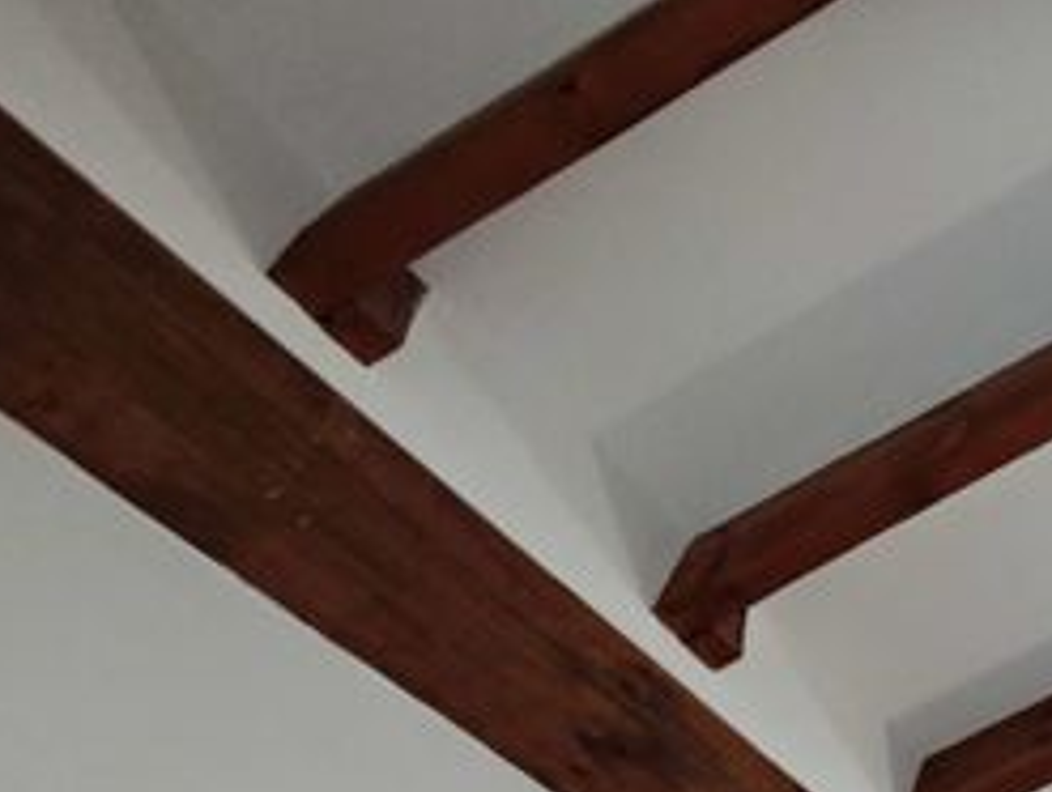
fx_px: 1217
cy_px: 1116
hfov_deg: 32.8
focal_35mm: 40
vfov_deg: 27.6
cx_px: 1412
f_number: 2.2
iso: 800
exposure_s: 1/33.3
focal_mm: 2.16
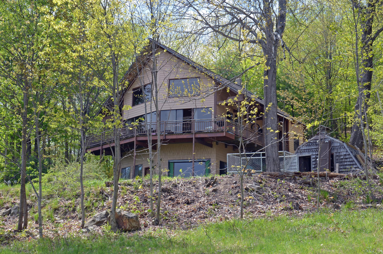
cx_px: 192
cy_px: 127
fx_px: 637
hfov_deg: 33.5
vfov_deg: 22.5
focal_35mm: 60
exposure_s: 1/250
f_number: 8
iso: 180
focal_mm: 40
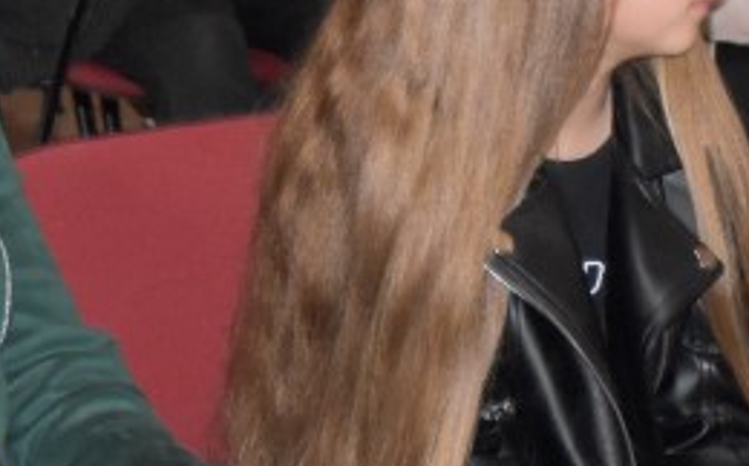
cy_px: 95
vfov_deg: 4.8
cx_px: 156
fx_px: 5527
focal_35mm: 271
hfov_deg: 7.7
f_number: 4.5
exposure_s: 1/15
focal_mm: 40
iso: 3200
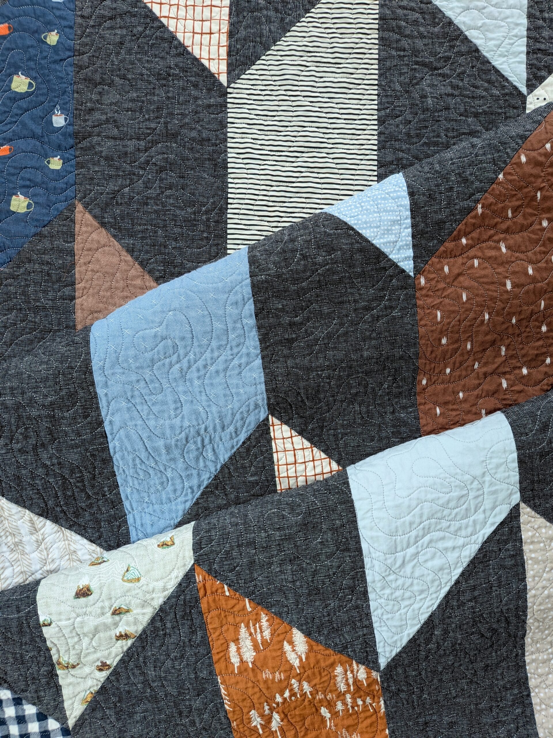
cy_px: 369
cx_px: 276
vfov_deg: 71.6
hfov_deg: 56.8
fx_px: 511
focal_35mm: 24
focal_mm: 4.53
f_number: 1.7
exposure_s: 1/25.2
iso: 81
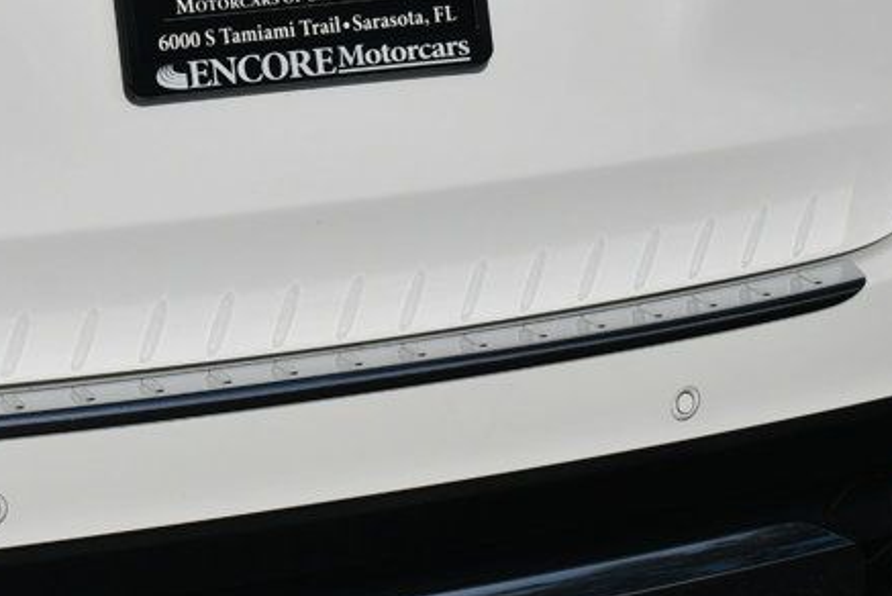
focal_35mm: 164
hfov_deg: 12.4
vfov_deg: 8.3
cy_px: -6
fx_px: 4066
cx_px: 71
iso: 100
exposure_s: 1/640
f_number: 13
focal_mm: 35
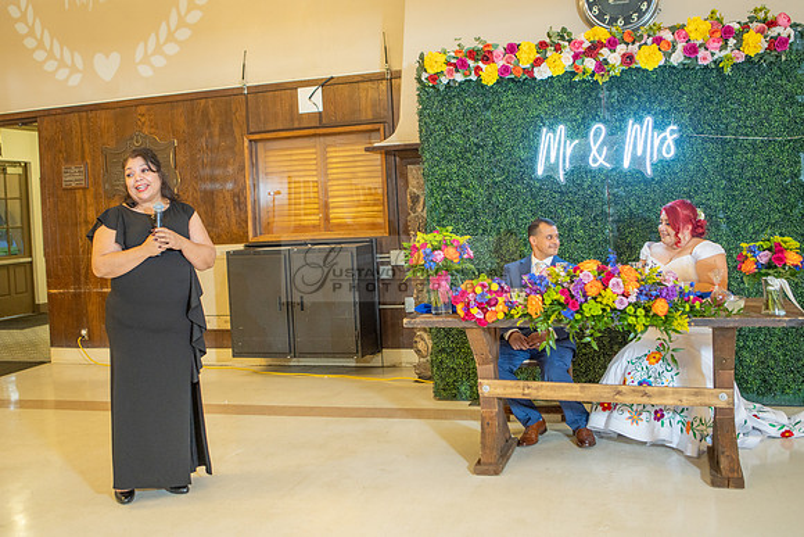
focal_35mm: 39
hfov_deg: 49.2
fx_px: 875
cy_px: 232
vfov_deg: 34.0
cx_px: 353
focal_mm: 32
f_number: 2.8
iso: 800
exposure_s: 1/100
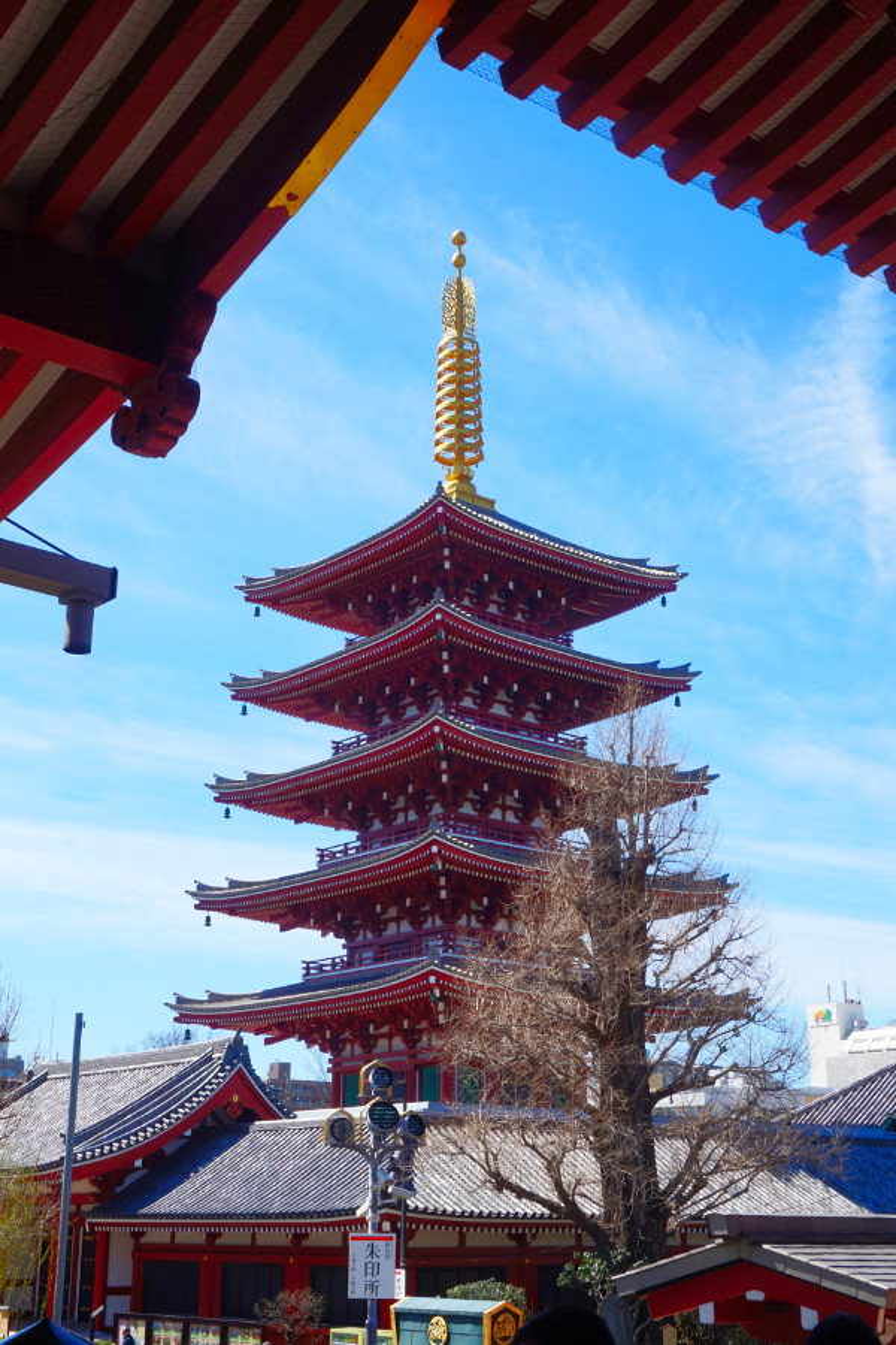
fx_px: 1680
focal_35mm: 45
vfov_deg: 43.6
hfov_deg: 29.9
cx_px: 448
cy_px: 672
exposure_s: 1/80
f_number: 14
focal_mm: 30
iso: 100
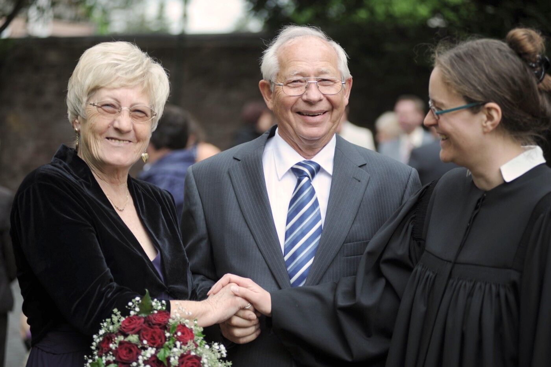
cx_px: 276
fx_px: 1224
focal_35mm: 80
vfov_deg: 17.0
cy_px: 184
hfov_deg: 25.4
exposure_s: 1/320
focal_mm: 80
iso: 200
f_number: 2.8
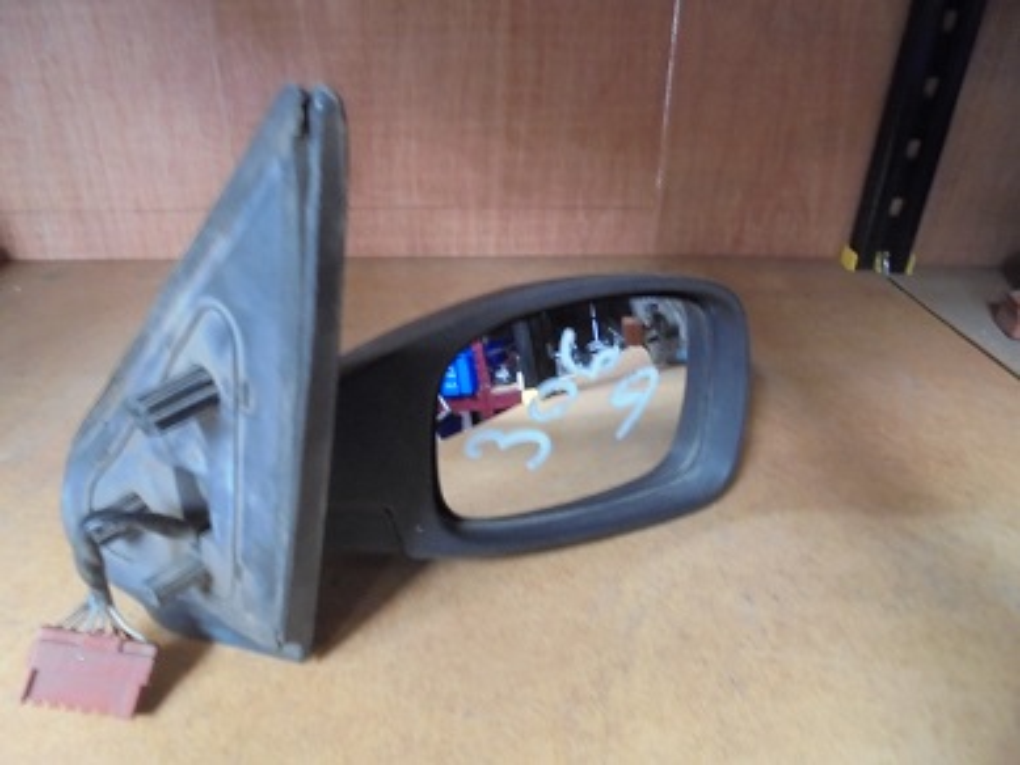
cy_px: 382
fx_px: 766
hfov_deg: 67.3
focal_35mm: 26
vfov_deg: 53.1
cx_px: 510
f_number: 3.5
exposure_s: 1/6
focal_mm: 4.6
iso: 400
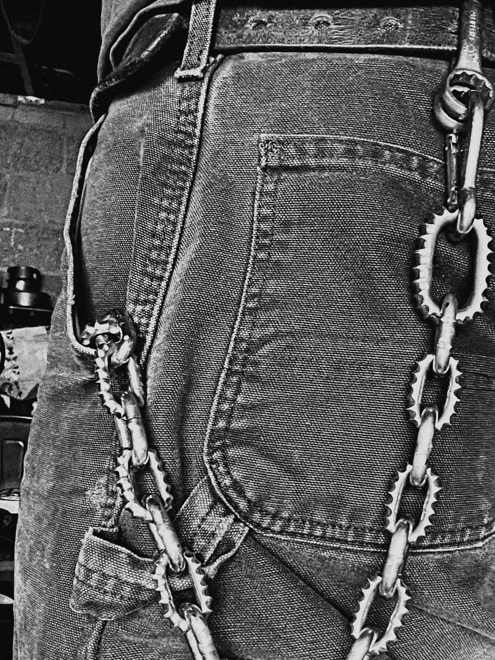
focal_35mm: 42
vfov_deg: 44.5
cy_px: 407
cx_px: 290
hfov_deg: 34.3
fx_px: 801
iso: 400
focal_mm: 2.71
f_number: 2.2
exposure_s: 1/50
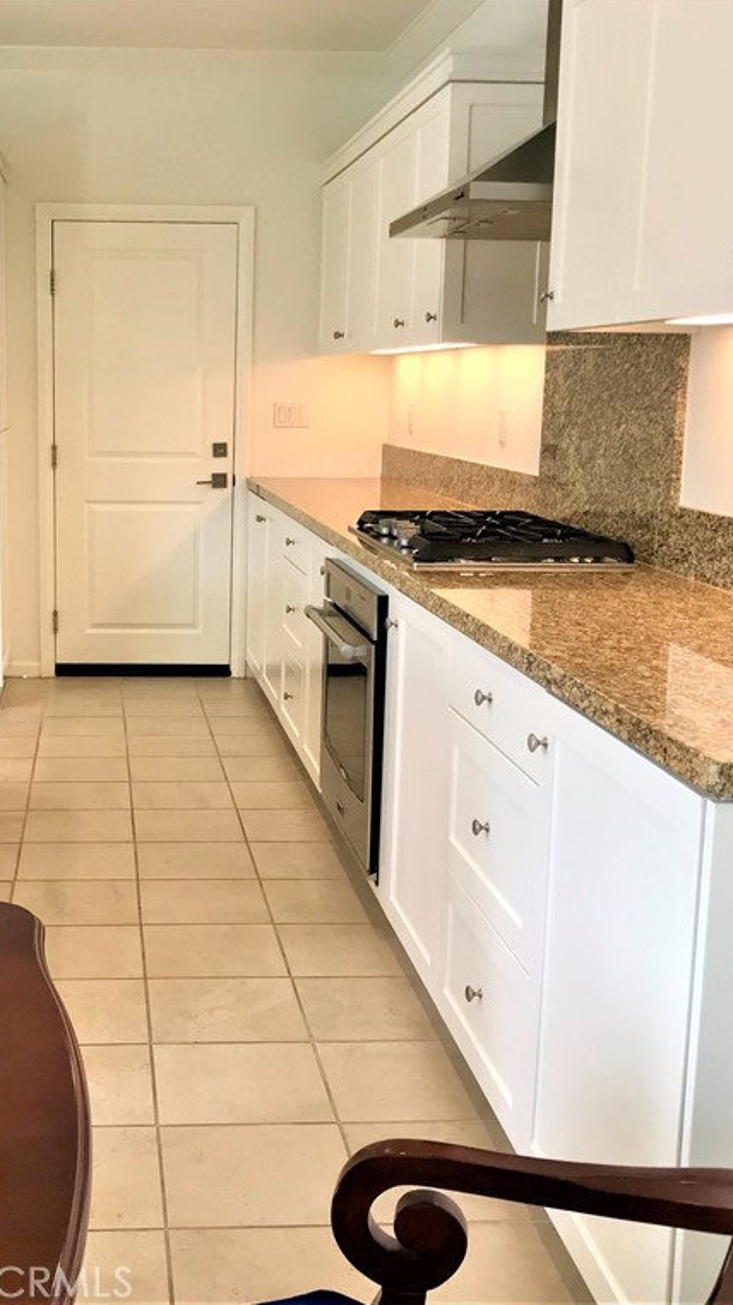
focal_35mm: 41
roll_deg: -2.4
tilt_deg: -10.9
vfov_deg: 49.4
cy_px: 650
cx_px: 176
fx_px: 1418
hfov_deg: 28.5
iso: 32
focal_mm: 3.99
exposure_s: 1/120
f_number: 1.8
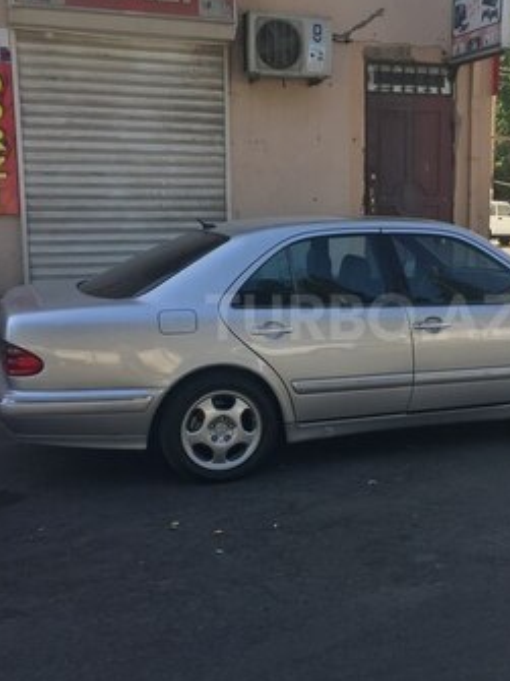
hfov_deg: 33.1
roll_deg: -0.3
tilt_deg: -7.5
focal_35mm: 43
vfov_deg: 43.8
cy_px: 317
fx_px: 845
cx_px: 362
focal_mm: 4.15
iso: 32
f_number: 2.2
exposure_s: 1/682
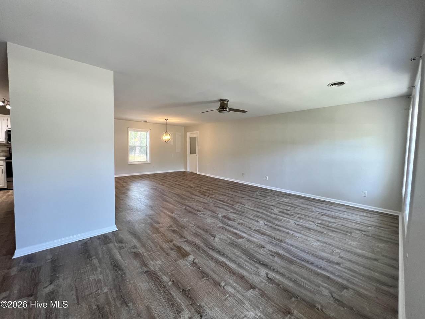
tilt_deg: -4.1
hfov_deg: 106.2
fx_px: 160
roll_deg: -1.1
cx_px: 212
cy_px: 160
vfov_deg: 89.9
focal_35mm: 13
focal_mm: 1.57
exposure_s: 1/120
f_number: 1.8
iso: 200
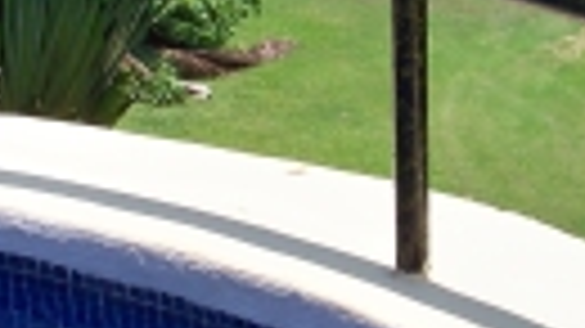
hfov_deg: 15.6
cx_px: 284
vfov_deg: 8.8
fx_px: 2140
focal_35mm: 138
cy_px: 101
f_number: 4
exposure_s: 1/640
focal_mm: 5.85
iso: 80
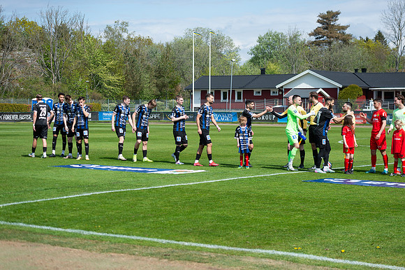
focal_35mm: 82
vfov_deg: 16.6
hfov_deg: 24.8
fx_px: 922
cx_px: 202
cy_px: 135
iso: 100
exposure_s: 1/1000
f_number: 4
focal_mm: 82
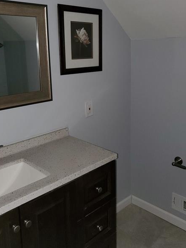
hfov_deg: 41.8
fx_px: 244
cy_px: 99
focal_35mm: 34
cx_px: 98
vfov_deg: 53.6
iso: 100
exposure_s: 1/38
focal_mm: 4.3
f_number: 1.5
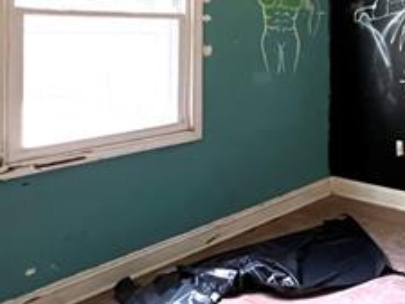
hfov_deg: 39.7
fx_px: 433
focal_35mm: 37
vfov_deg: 36.3
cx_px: 457
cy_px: 29
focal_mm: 1.57
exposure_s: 1/60
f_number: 1.8
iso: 800
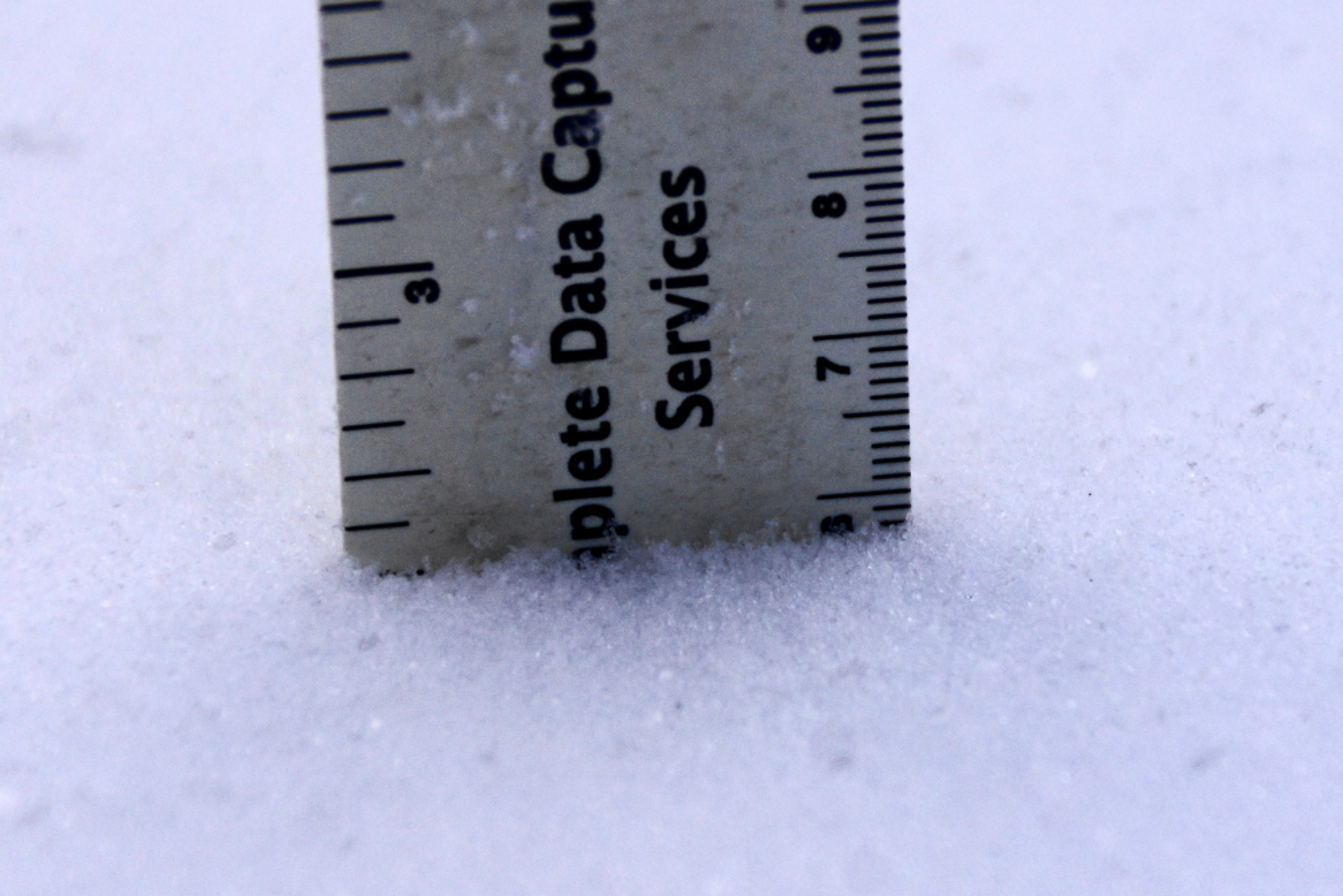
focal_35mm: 300
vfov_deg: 4.6
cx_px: 672
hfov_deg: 6.9
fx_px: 11194
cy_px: 448
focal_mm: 200
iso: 160
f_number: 6.3
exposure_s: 1/320
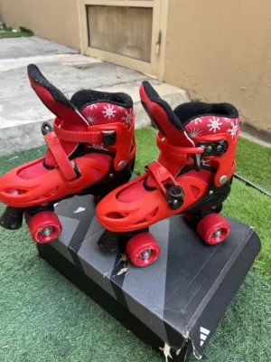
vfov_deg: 67.3
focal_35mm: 26
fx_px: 271
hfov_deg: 53.1
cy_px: 181
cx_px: 136
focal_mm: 5.7
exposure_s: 1/121
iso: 64
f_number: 1.5
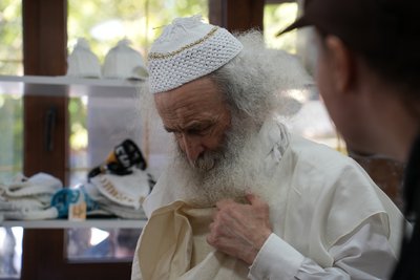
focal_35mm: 75
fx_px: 875
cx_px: 210
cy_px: 140
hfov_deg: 27.0
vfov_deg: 18.2
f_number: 4
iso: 400
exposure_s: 1/160
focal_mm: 75
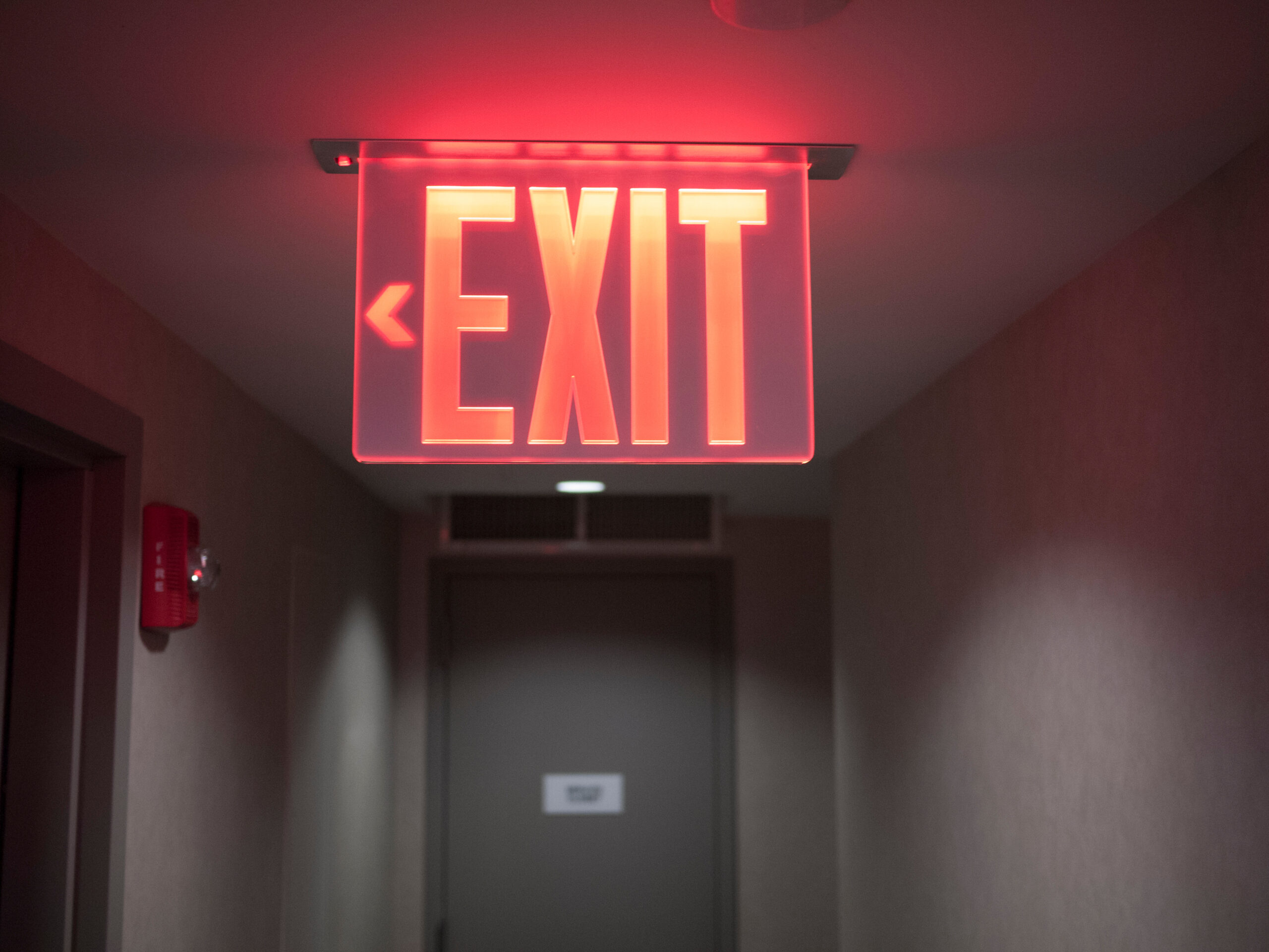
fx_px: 1466
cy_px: 476
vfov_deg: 36.0
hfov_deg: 46.8
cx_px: 634
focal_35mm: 40
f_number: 1.7
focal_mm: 20
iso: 400
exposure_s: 1/60
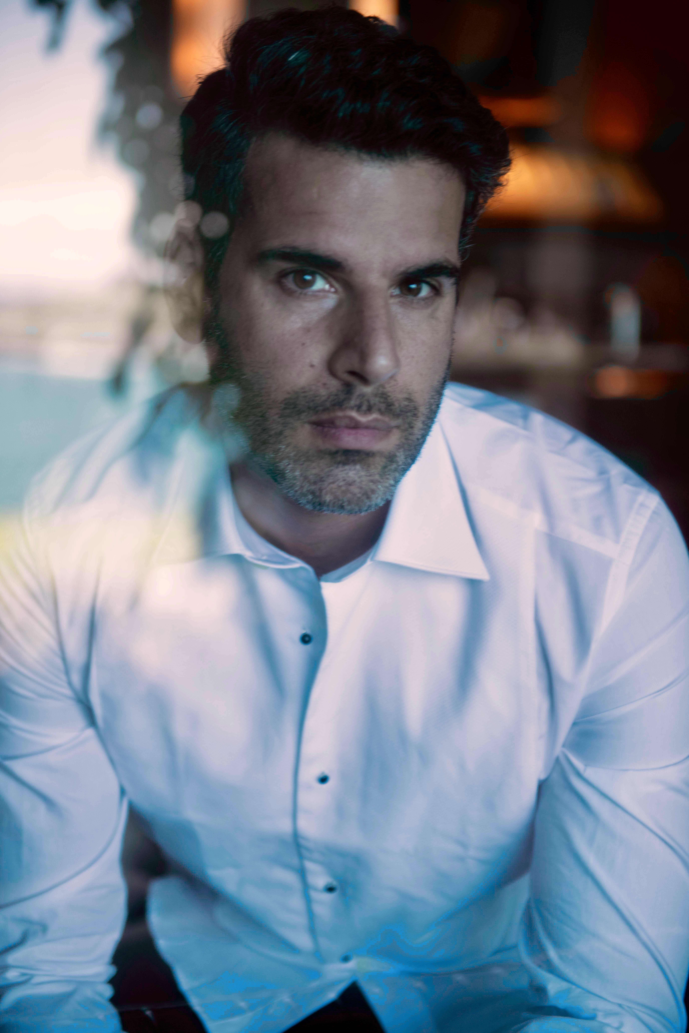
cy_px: 516
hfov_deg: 20.6
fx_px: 1895
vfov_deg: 30.5
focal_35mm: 66
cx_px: 344
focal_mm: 66
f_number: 3.2
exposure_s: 1/200
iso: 500
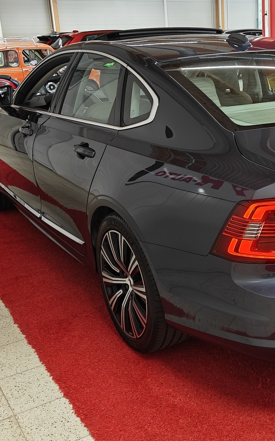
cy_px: 220
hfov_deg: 26.5
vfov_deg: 42.7
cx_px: 247
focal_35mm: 47
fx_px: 564
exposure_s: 1/56
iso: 64
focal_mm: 5.59
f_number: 1.8
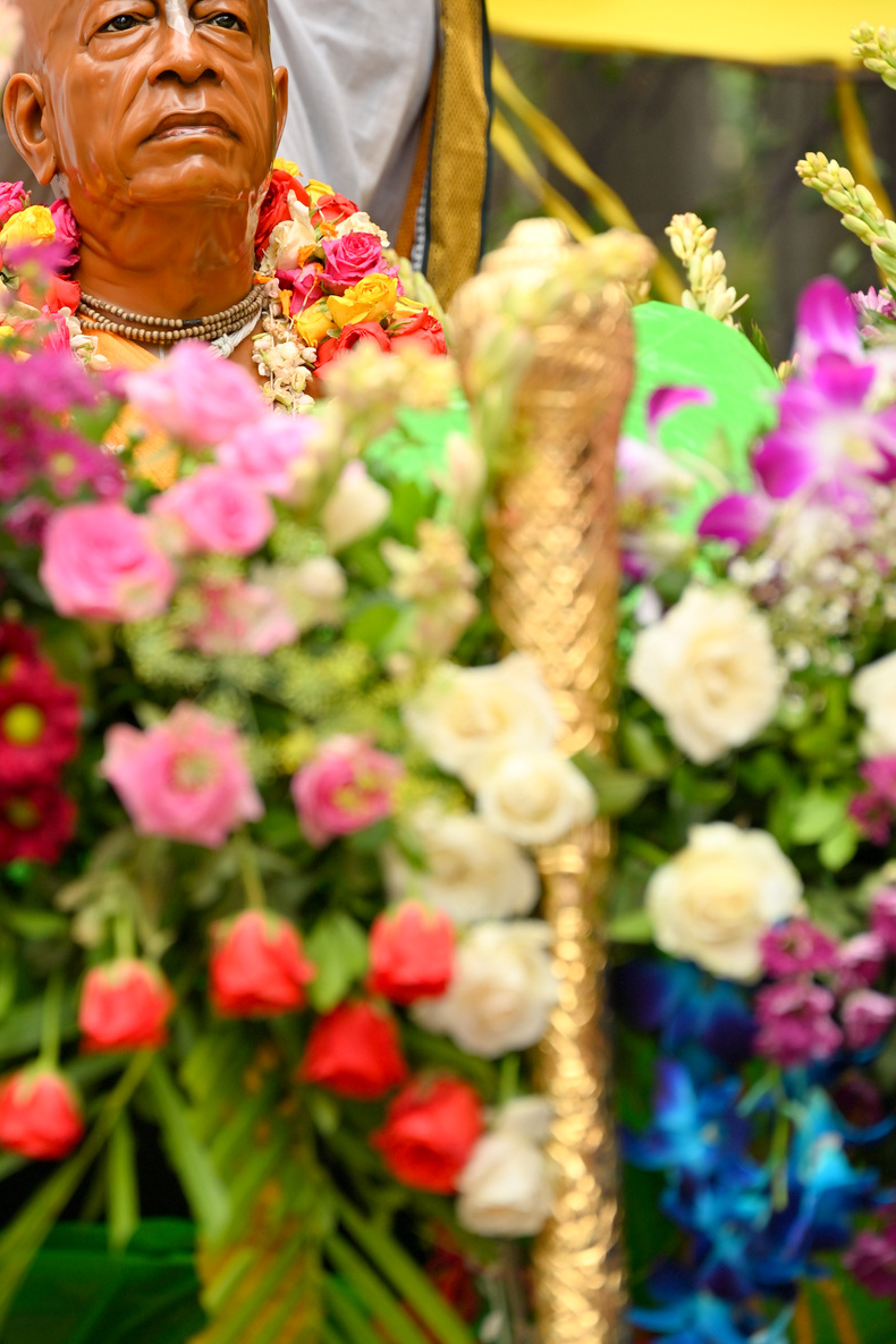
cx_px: 317
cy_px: 557
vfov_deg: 7.6
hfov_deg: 5.1
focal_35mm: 270
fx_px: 10079
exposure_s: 1/250
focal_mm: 200
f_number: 6.3
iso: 320
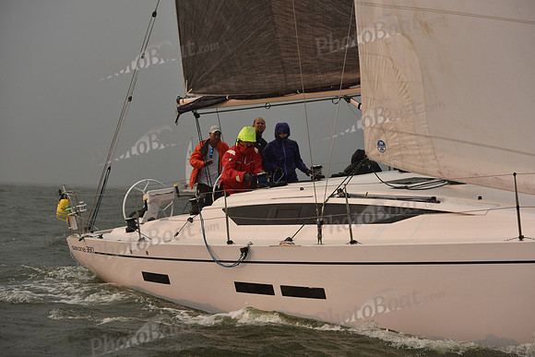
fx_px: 1457
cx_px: 268
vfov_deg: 14.0
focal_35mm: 98
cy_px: 178
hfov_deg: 20.8
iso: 400
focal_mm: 98
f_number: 5
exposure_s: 1/500
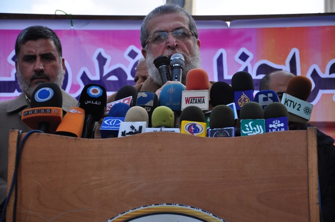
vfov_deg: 10.7
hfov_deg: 16.1
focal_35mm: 128
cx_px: 168
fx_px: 1185
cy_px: 111
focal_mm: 85
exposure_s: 1/500
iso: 320
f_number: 5.6
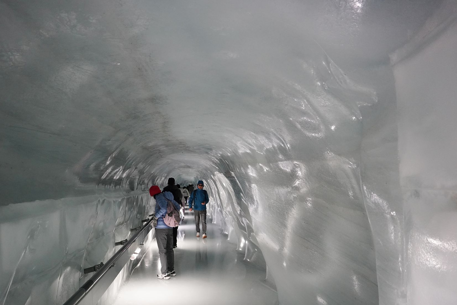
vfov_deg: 44.8
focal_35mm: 29
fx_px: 368
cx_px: 188
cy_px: 180
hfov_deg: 63.2
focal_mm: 24
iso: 3200
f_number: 4
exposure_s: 1/80
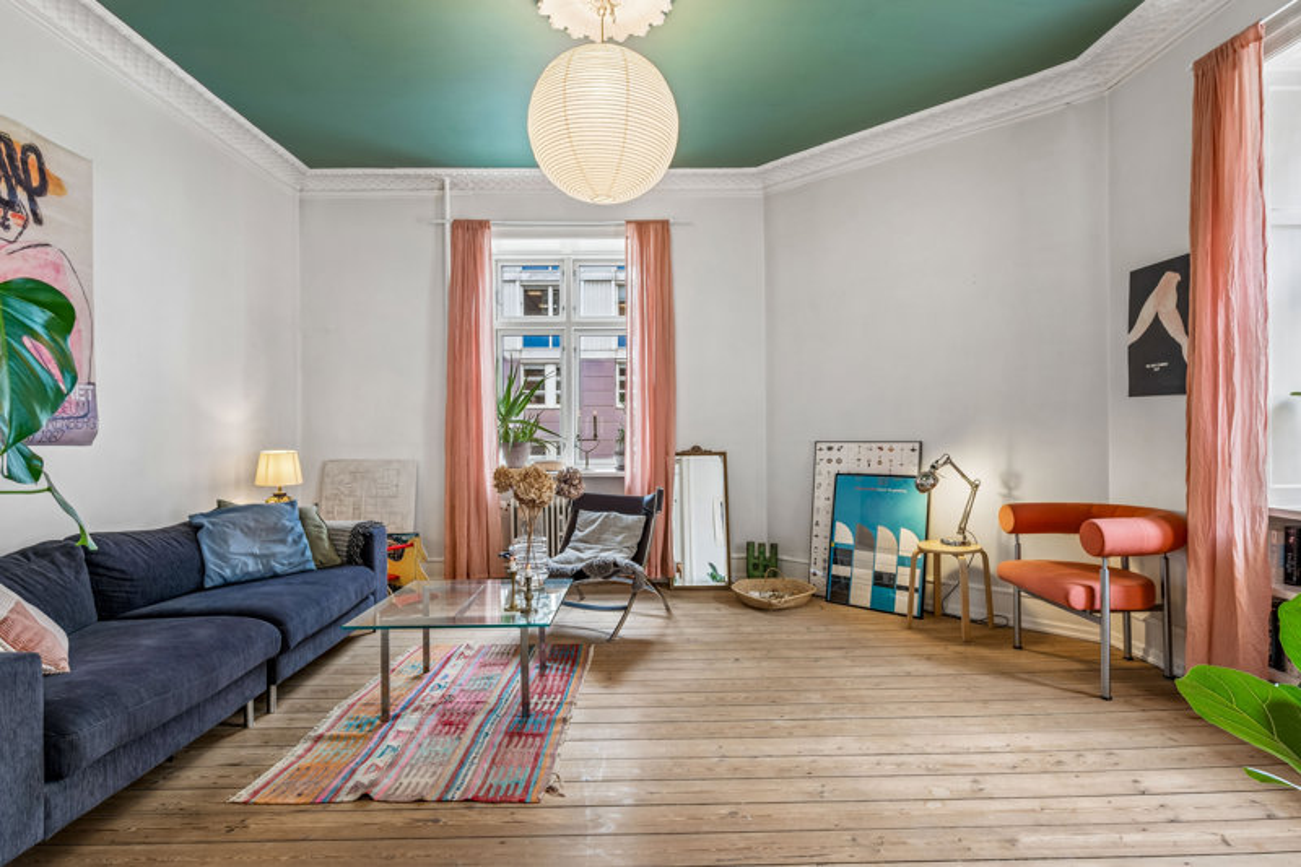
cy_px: 434
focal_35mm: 19
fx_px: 686
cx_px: 650
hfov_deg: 86.9
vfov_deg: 64.5
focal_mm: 19
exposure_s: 1/2.5
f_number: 10
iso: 160
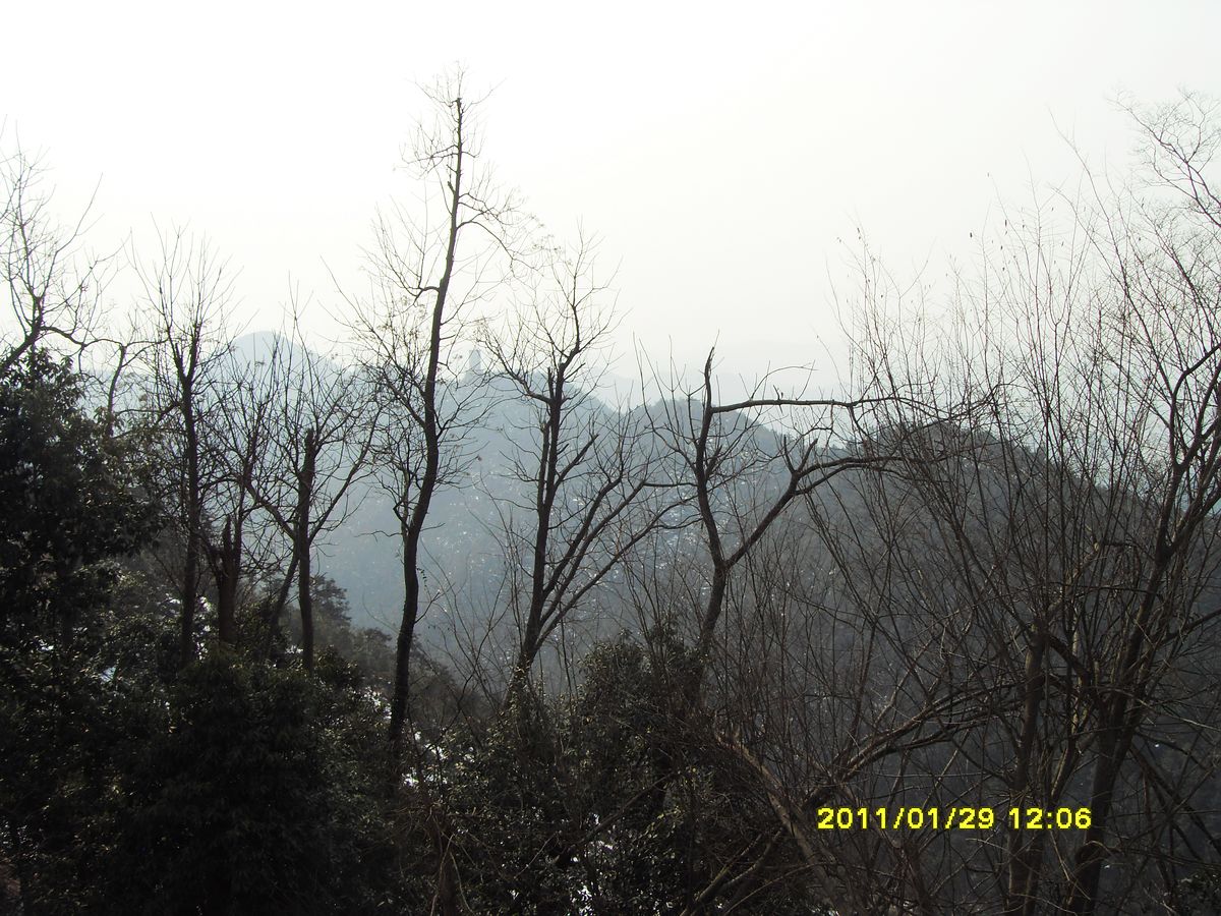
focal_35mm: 39
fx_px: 1376
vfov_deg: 36.8
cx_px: 610
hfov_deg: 47.9
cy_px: 458
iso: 80
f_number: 6.2
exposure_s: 1/350
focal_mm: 6.6
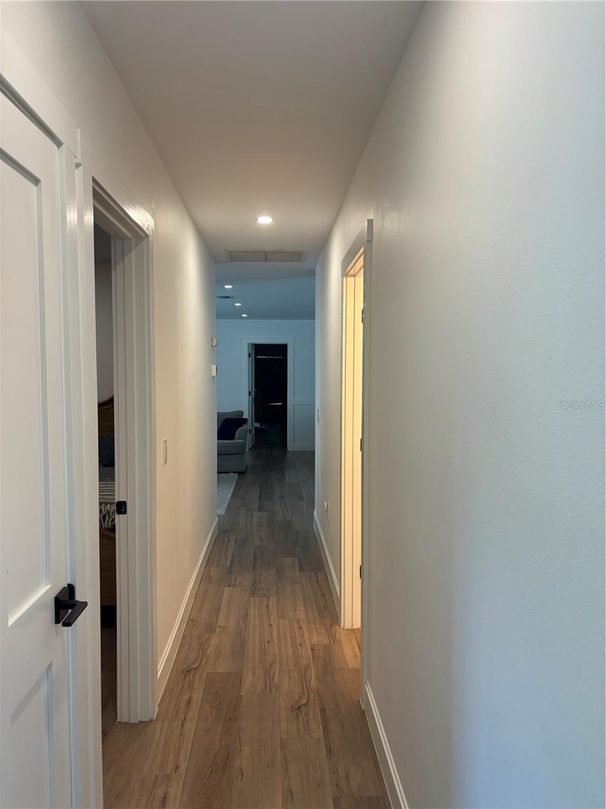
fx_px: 607
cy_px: 404
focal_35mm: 26
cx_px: 303
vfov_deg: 67.3
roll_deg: +0.8
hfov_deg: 53.1
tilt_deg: -2.2
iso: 125
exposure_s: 1/120
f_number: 1.6
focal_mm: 5.96
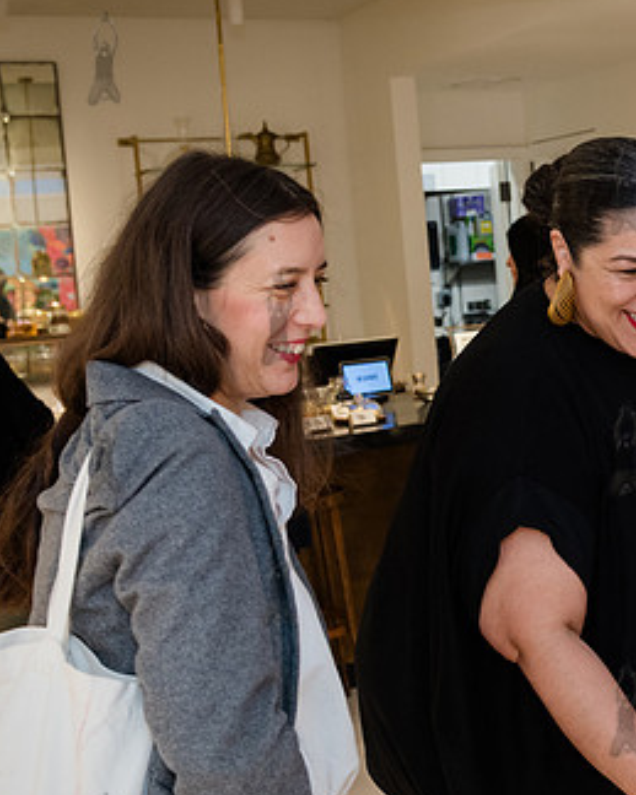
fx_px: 1436
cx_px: 594
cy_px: 413
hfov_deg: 24.1
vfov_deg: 31.0
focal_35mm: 61
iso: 1600
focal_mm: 31
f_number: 4
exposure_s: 1/200
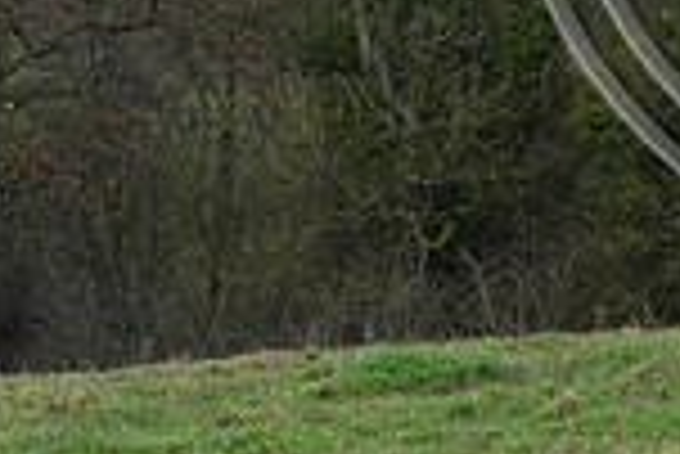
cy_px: -247
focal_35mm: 269
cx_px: 923
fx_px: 5086
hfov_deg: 7.6
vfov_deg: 5.1
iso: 640
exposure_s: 1/1000
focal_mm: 70
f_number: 4.5
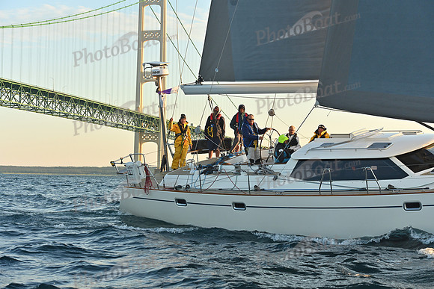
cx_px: 217
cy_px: 144
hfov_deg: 28.8
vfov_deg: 19.5
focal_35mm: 70
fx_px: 844
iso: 800
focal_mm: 70
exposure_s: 1/800
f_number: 6.3
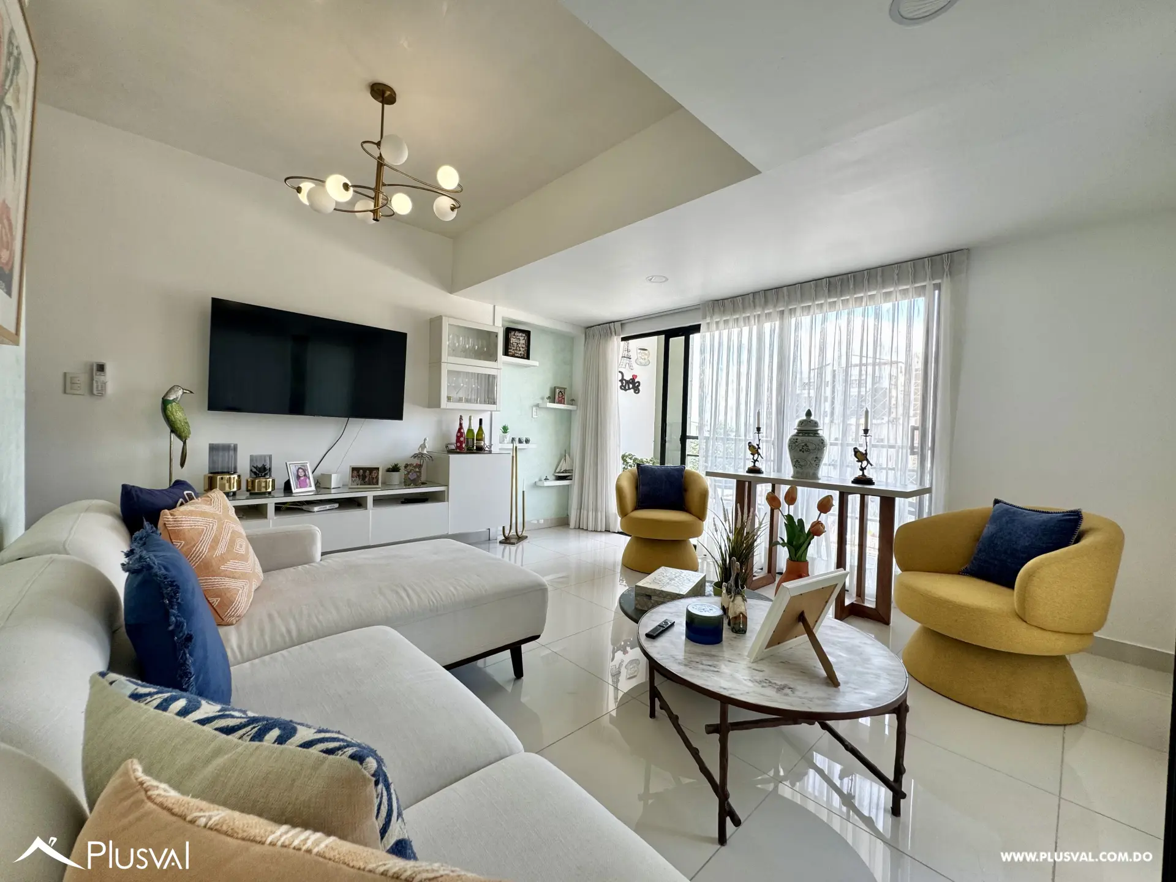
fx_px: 476
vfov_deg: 85.7
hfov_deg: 102.1
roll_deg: -2.1
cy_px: 441
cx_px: 588
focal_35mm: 14
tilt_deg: -1.8
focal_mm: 2.22
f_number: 2.2
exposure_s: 1/99
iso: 100
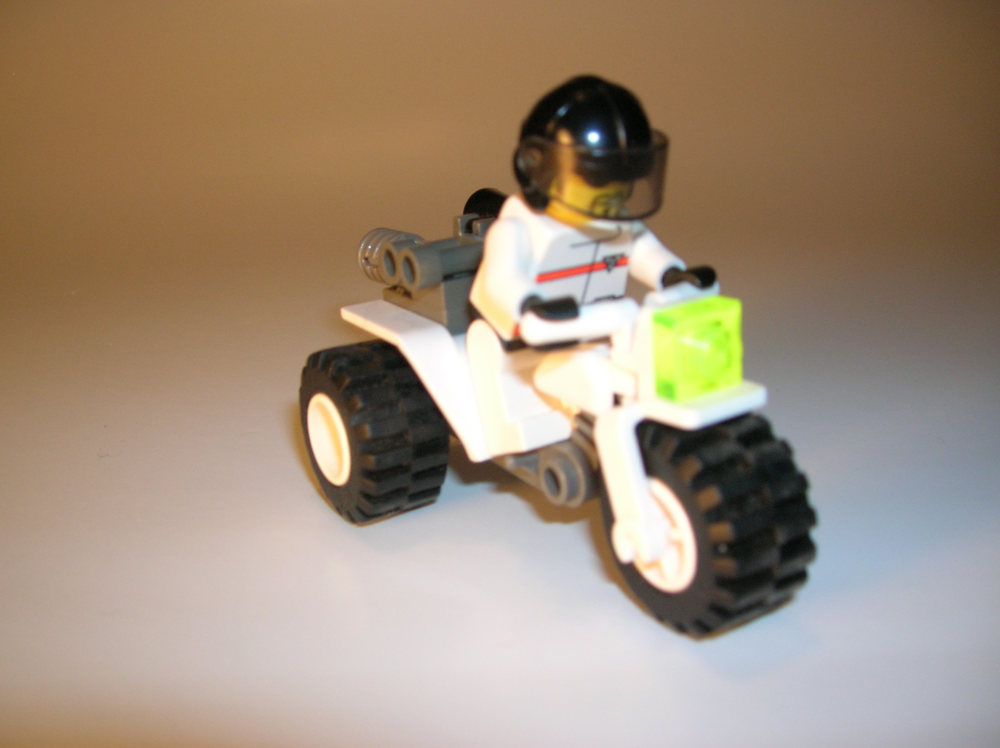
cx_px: 500
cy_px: 374
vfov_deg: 41.7
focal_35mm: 34
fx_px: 981
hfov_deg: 54.0
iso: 101
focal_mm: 5.7
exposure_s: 1/31.5
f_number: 2.9
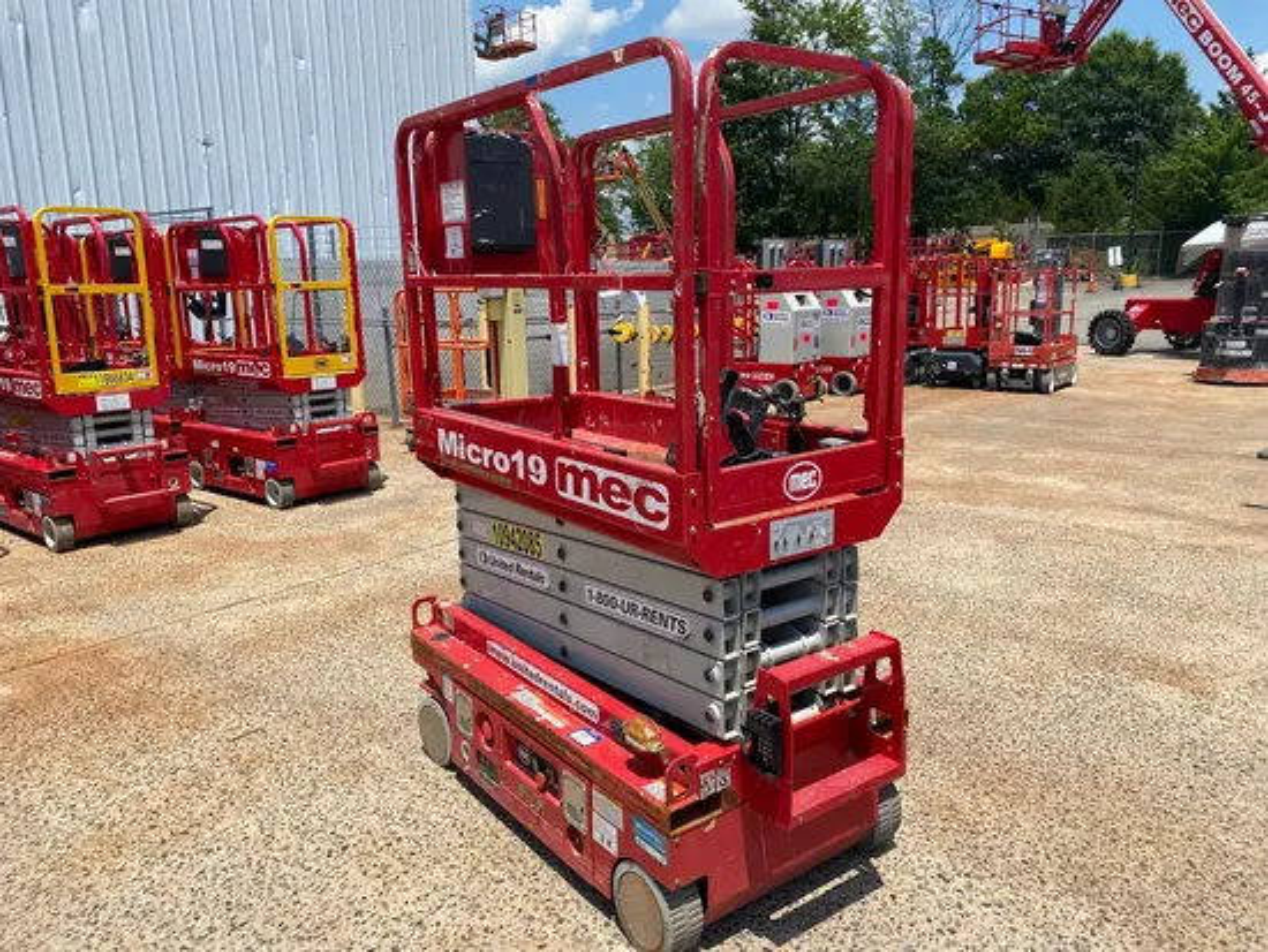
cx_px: 634
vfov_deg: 53.1
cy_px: 476
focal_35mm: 26
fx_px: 953
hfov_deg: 67.3
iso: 32
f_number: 1.8
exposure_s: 1/3125
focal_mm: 4.25
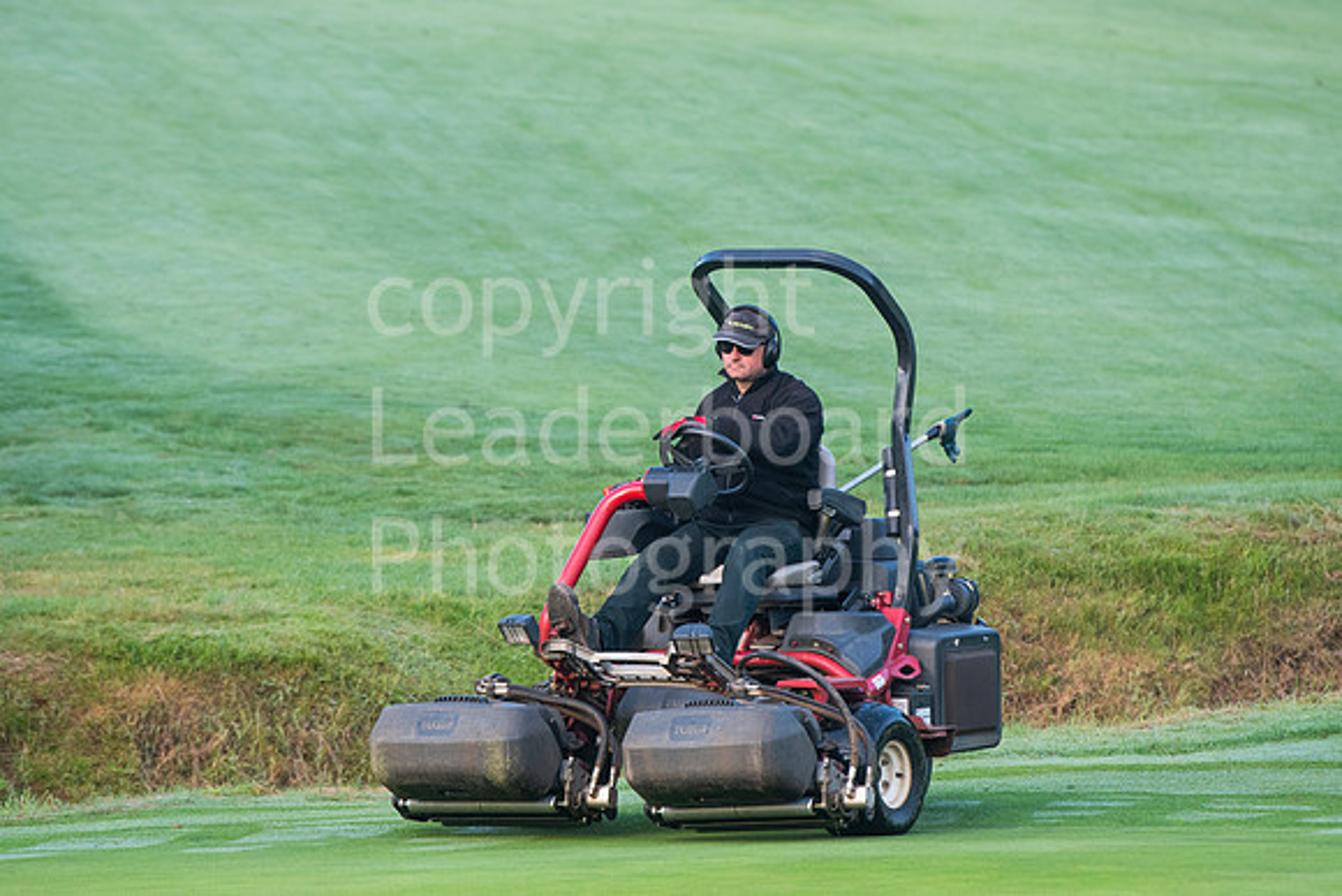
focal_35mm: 300
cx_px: 671
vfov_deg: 4.6
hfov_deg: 6.9
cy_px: 448
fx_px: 11185
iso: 800
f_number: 4.5
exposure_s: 1/640
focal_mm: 200
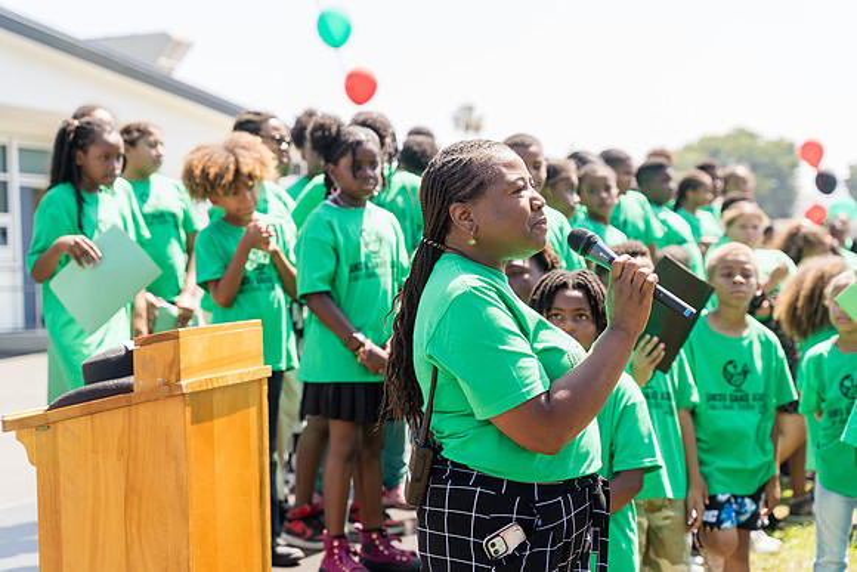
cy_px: 286
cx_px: 428
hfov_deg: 29.6
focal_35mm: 68
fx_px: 1619
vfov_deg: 20.0
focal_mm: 68
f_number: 4
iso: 100
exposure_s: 1/320
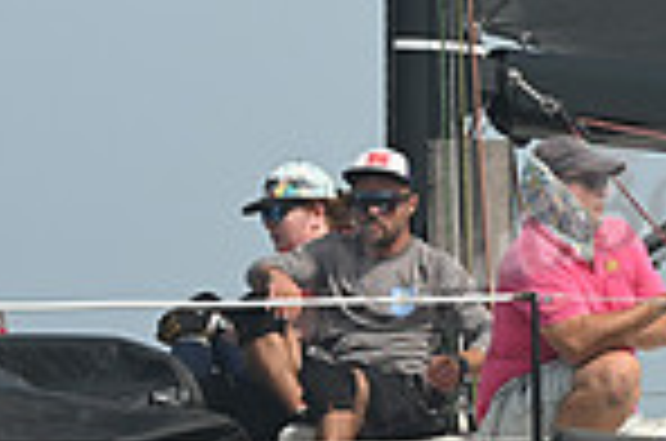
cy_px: 389
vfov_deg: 4.2
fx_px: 5944
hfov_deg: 6.3
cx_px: 1161
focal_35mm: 322
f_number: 7.1
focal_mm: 82
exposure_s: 1/1250
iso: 320
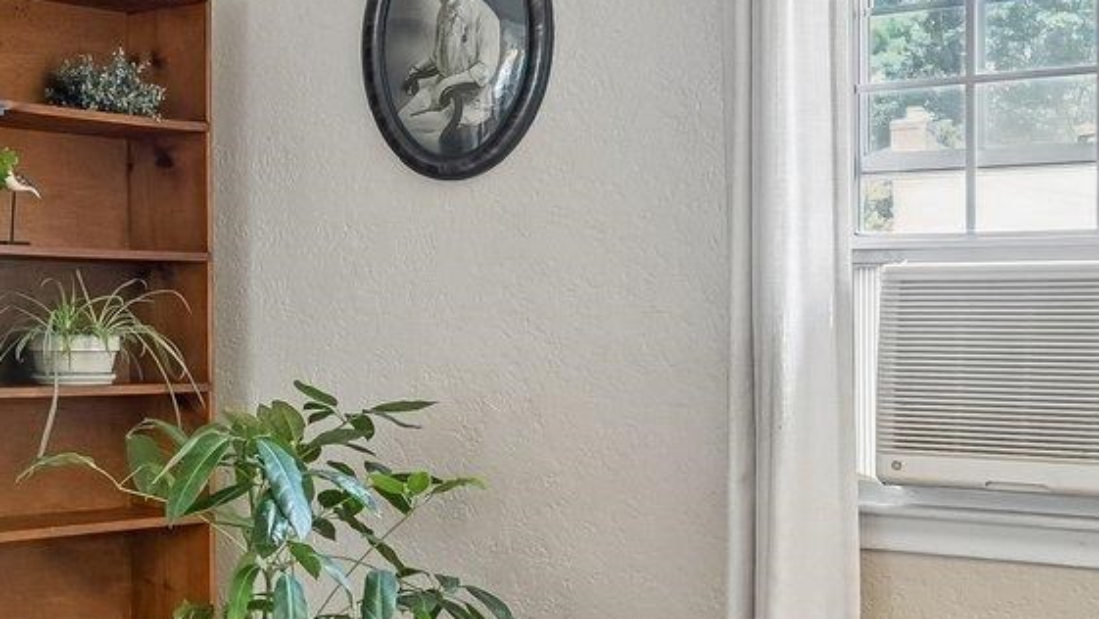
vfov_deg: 18.6
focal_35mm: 65
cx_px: -253
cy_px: 322
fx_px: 1895
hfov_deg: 27.9
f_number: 8
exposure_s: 1/2.5
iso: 400
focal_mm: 17
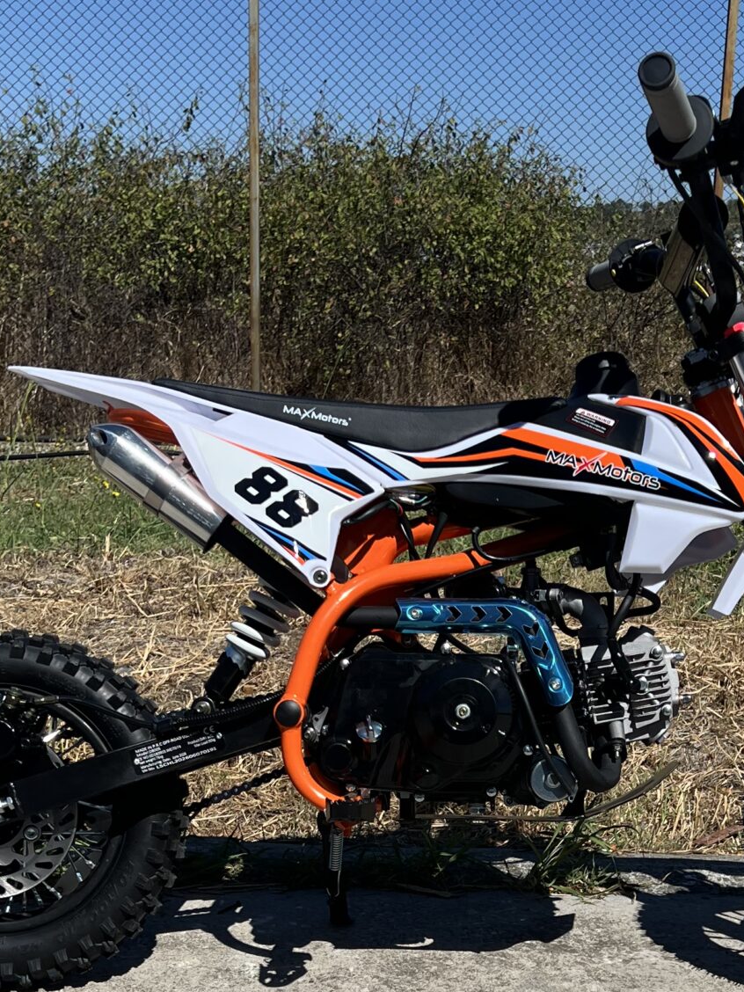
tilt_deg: -13.1
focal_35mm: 59
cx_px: 436
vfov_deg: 32.1
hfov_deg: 24.8
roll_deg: +0.8
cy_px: 746
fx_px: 1691
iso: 50
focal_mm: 5.7
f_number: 1.5
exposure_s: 1/6579
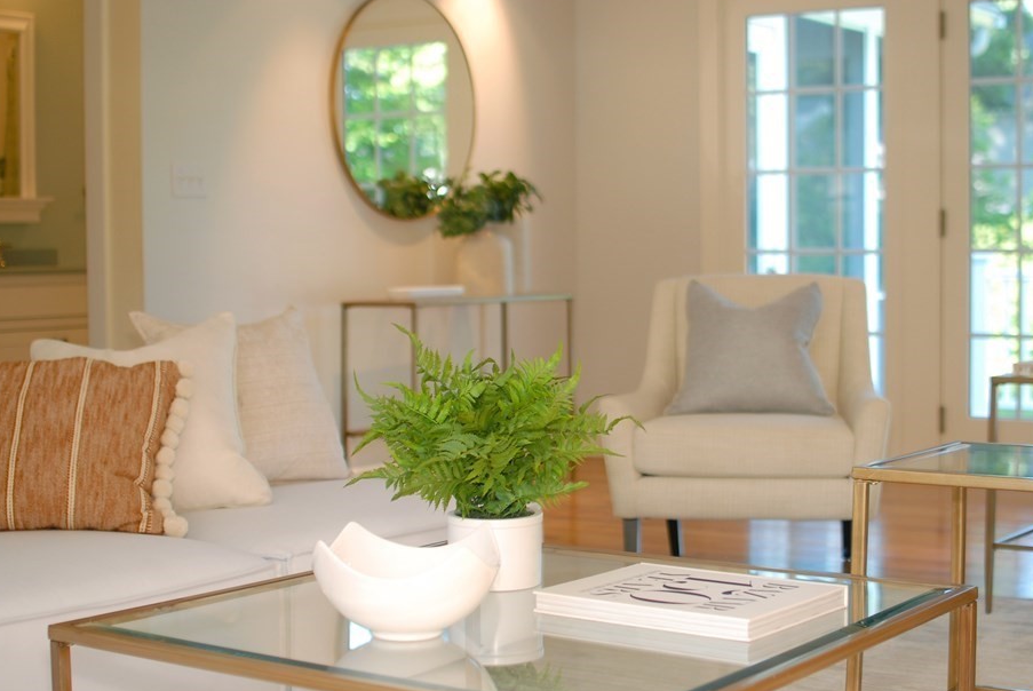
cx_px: 572
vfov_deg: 22.8
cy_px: 355
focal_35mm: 60
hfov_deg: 33.6
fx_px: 1711
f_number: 2.5
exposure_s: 1/80
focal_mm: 35
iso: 200
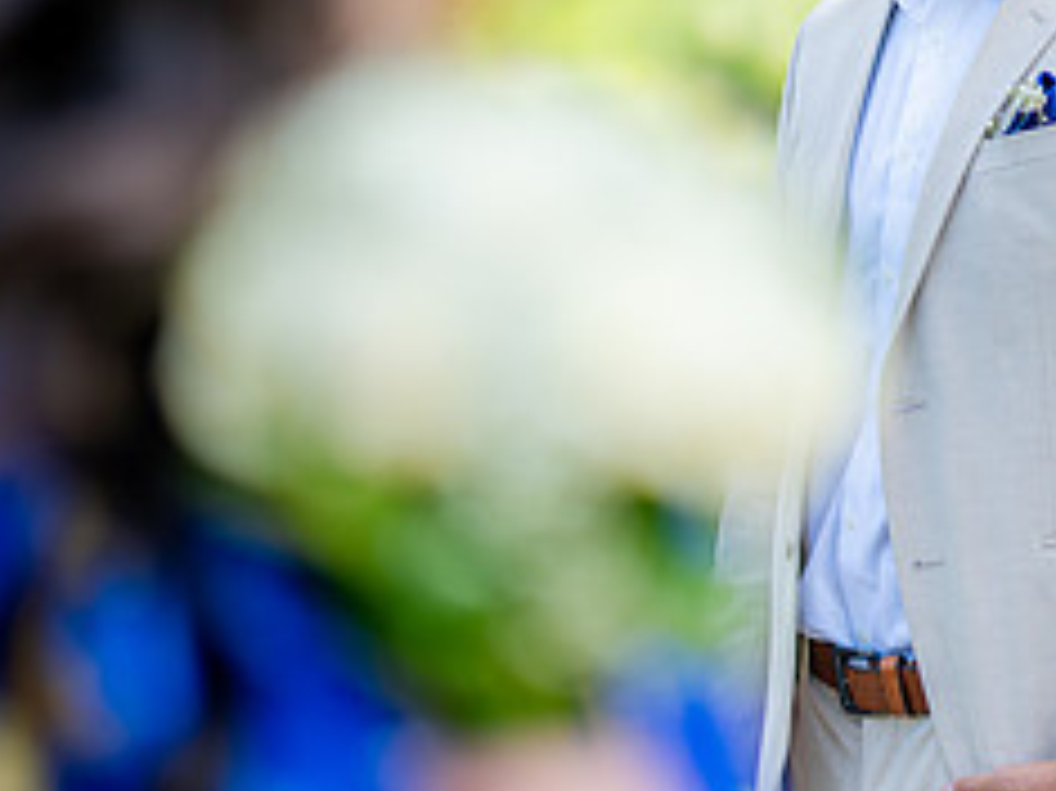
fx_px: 6159
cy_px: 213
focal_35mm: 202
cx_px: 607
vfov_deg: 7.3
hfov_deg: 9.8
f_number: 1.4
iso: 100
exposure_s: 1/1250
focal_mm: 85
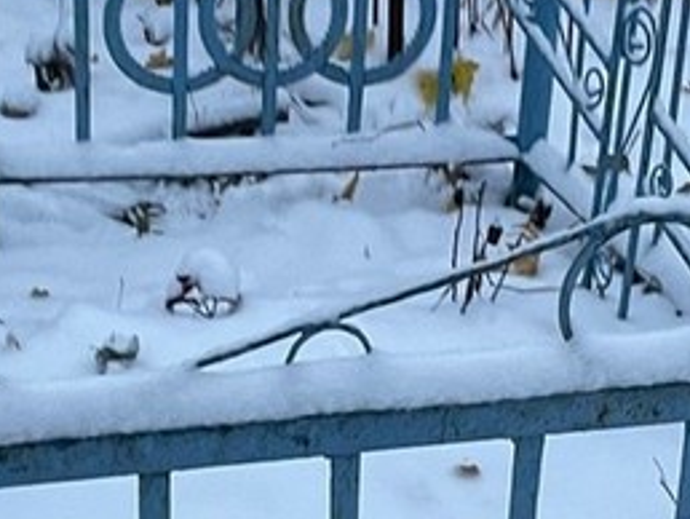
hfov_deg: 19.0
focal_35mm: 103
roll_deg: -5.5
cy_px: 308
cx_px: 439
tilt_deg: -17.6
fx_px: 2055
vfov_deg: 14.4
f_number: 1.6
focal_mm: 4.2
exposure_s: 1/60
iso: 160
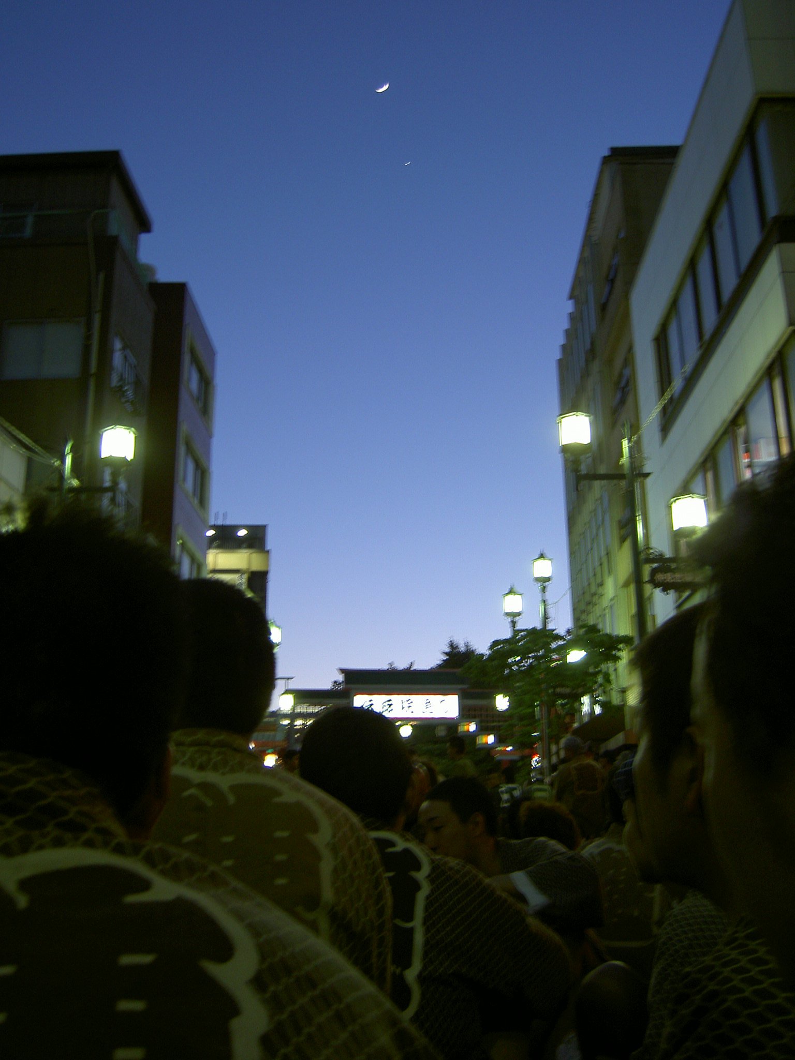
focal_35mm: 34
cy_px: 530
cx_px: 398
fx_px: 1041
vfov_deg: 54.0
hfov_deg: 41.8
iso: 50
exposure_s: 1/8
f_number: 2.8
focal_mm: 5.6
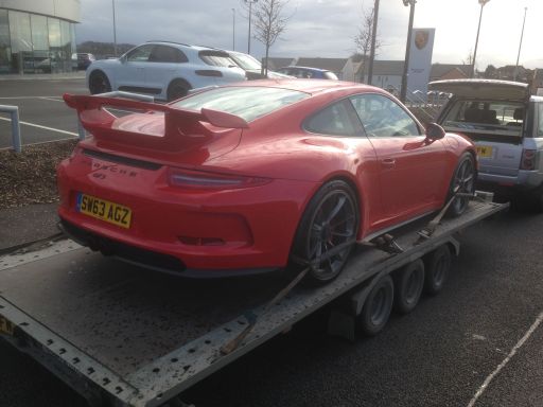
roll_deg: -2.8
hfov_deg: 55.4
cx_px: 272
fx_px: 518
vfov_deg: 42.9
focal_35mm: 33
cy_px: 204
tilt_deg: -16.2
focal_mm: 4.12
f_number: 2.4
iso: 50
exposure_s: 1/678
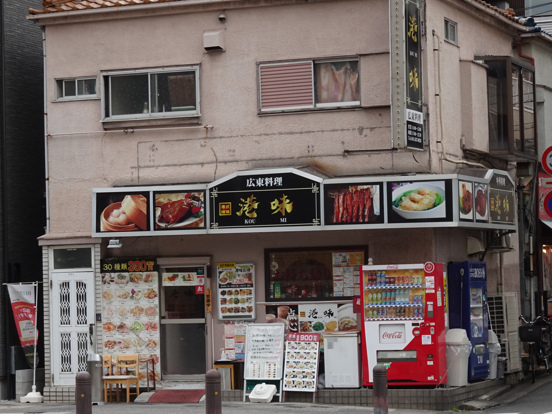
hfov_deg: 16.3
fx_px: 1929
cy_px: 238
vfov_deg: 12.2
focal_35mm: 121
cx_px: 258
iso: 200
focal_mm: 16.13
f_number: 5
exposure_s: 1/125
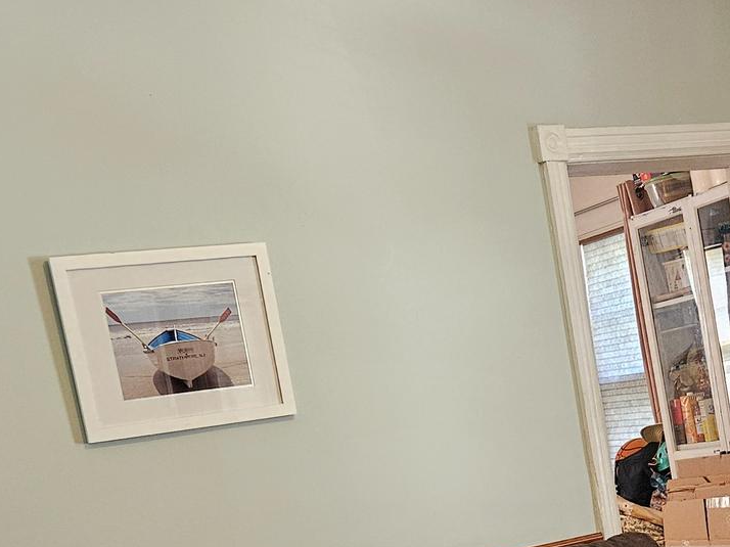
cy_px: 622
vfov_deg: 21.0
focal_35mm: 66
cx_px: 566
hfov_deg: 28.9
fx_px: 1391
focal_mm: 5.4
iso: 800
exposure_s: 1/120
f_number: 1.8
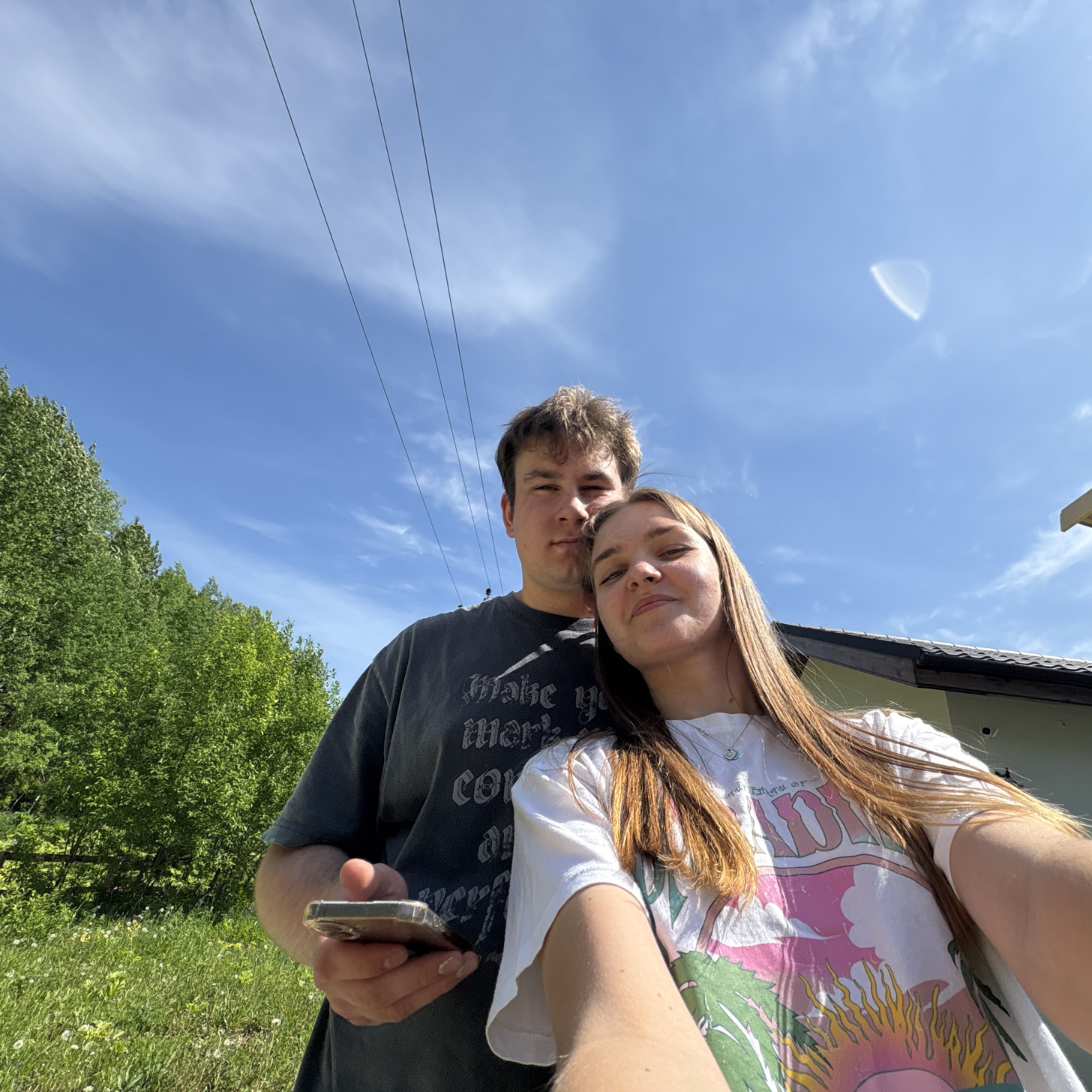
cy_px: 556
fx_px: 607
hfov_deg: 83.7
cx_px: 598
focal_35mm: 17
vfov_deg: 84.0
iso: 50
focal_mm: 2.22
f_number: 2.2
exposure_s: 1/1789
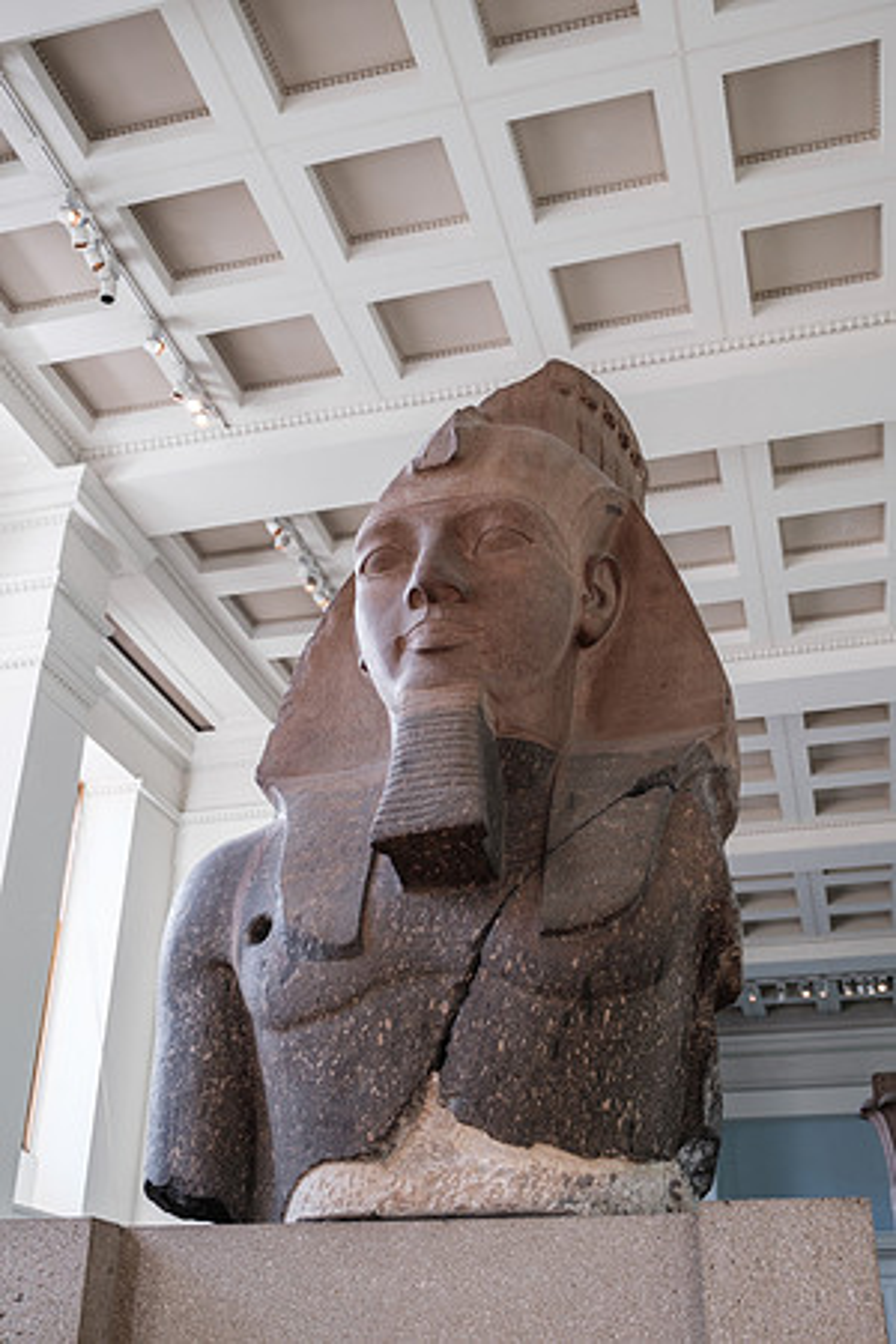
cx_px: 448
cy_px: 672
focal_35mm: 36
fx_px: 1344
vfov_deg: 53.1
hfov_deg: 36.9
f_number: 2.8
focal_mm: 24.2
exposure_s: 1/125
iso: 500
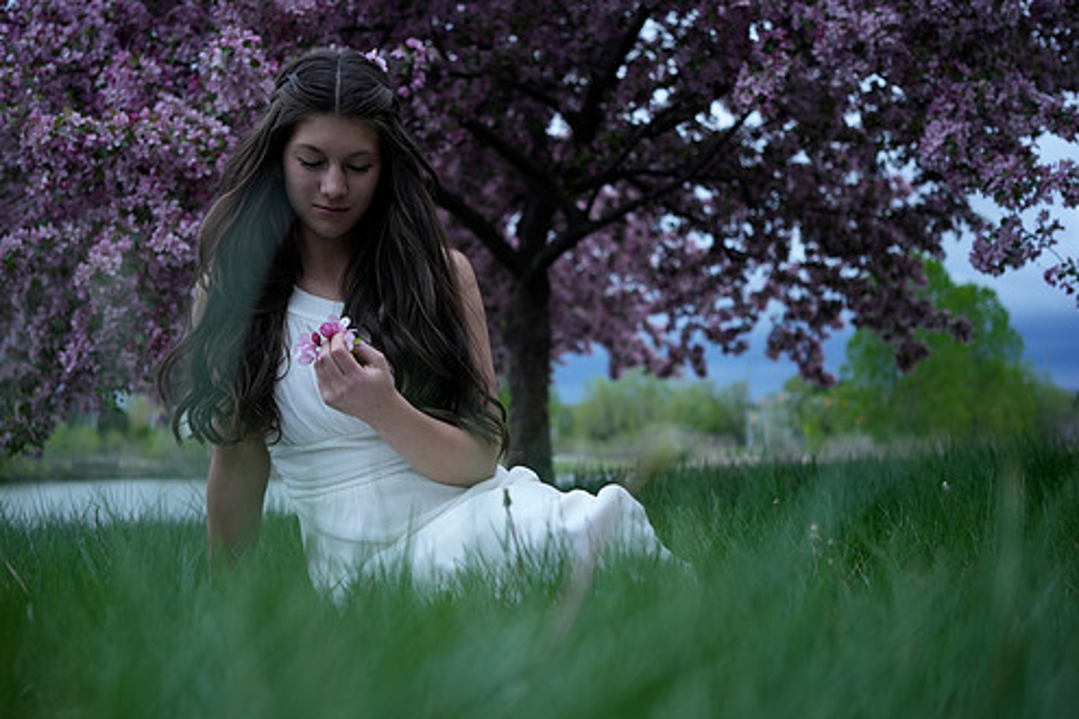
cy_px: 350
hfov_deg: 47.4
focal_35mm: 41
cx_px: 512
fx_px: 1229
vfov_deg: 32.6
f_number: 2.8
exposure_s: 1/500
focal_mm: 35
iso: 400
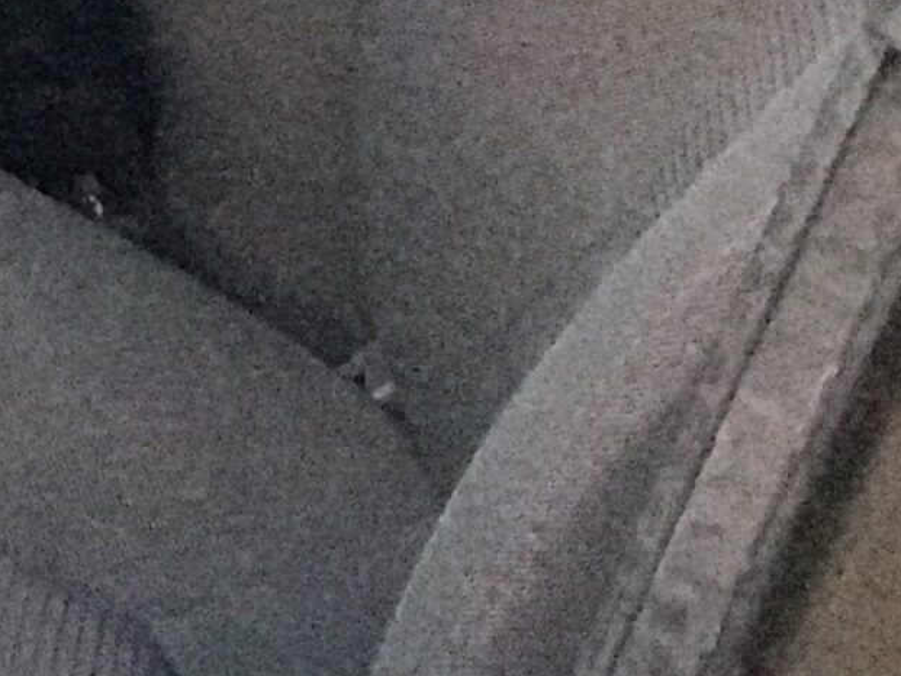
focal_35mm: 235
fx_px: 6118
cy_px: -122
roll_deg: +1.0
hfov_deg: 8.1
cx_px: -675
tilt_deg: -18.9
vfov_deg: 6.3
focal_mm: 6.6
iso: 1250
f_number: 2.8
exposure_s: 1/50
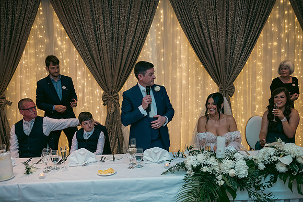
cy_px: 101
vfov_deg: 37.9
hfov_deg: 54.4
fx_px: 295
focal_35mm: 35
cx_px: 152
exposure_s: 1/160
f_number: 3.5
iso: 800
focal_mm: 35
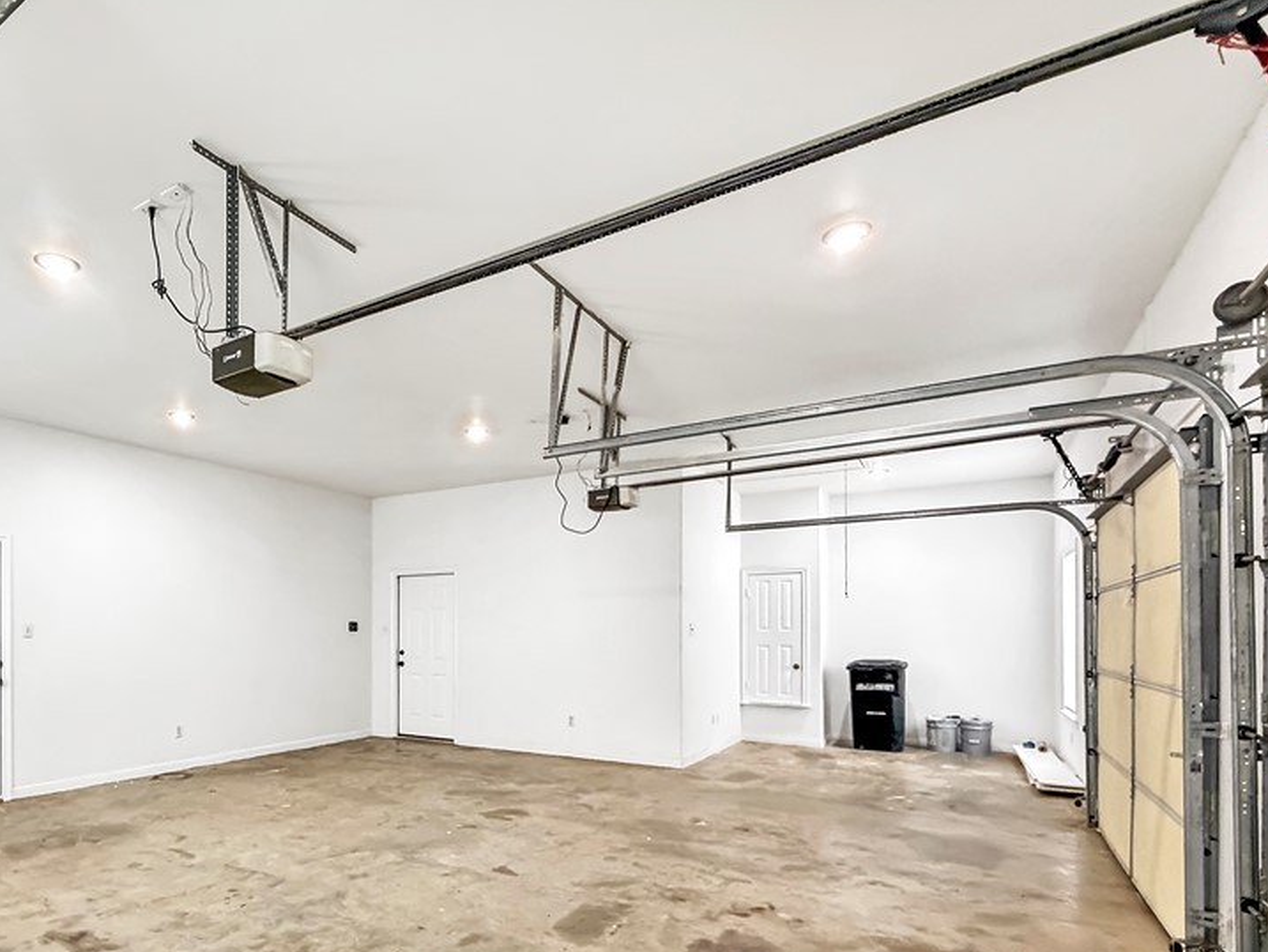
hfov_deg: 79.6
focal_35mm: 20
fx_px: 733
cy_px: 662
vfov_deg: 63.7
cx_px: 446
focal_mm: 2.22
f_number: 2.2
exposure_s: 1/60
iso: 800
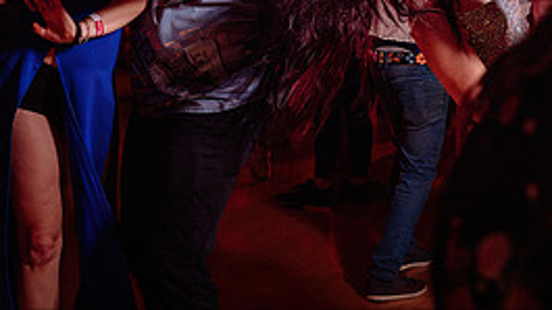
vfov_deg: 13.2
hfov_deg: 23.4
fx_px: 1332
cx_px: 314
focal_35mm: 91
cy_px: 25
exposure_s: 1/125
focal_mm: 34
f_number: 3.5
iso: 800
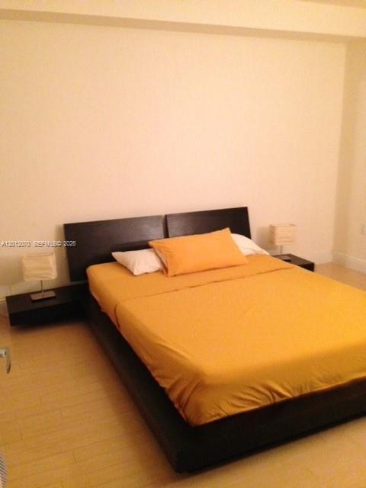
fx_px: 465
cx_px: 183
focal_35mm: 33
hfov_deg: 42.9
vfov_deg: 55.4
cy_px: 244
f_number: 2.4
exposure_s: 1/15
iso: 640
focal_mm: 4.12
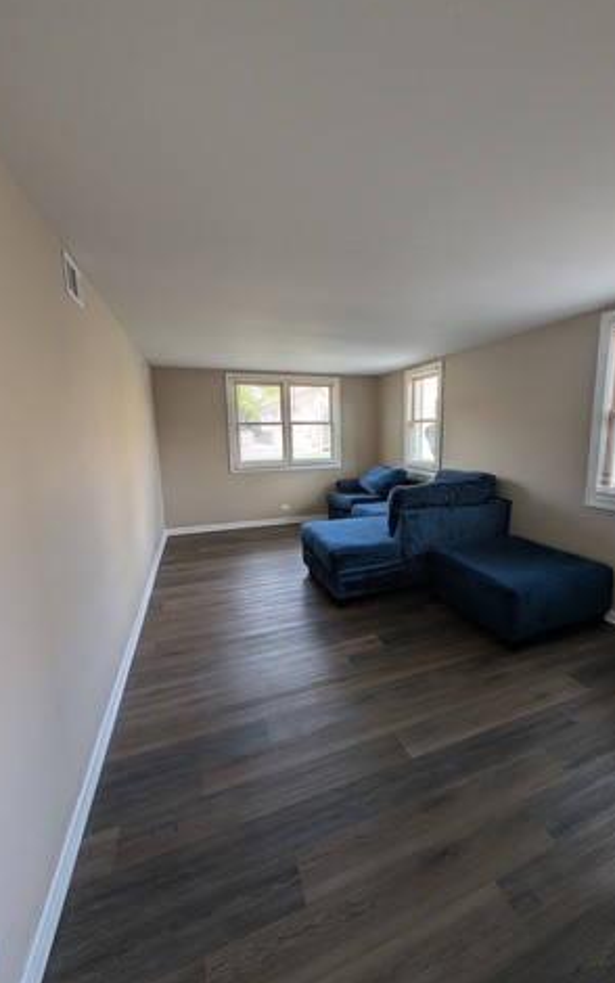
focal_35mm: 13
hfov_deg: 82.3
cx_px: 355
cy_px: 487
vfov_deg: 109.3
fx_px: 348
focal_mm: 2.02
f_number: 1.7
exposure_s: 1/142
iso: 63
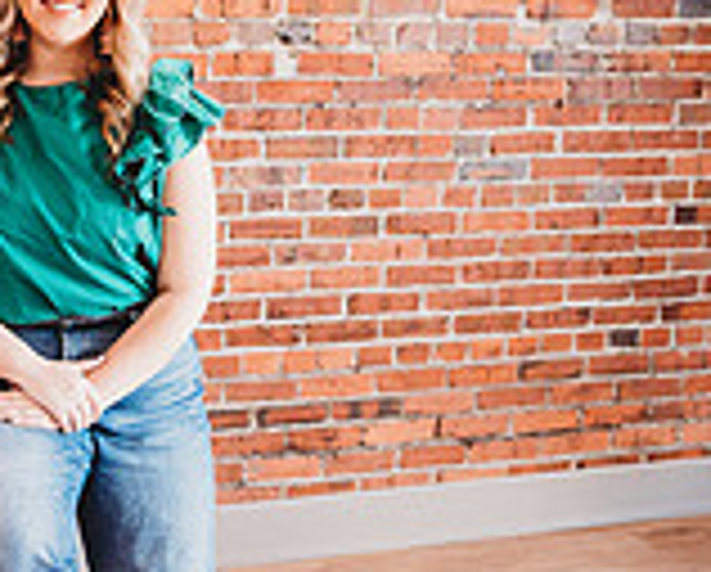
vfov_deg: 23.9
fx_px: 1349
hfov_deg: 28.4
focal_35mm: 64
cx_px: 76
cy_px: 234
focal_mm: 24
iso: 500
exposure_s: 1/160
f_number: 2.2
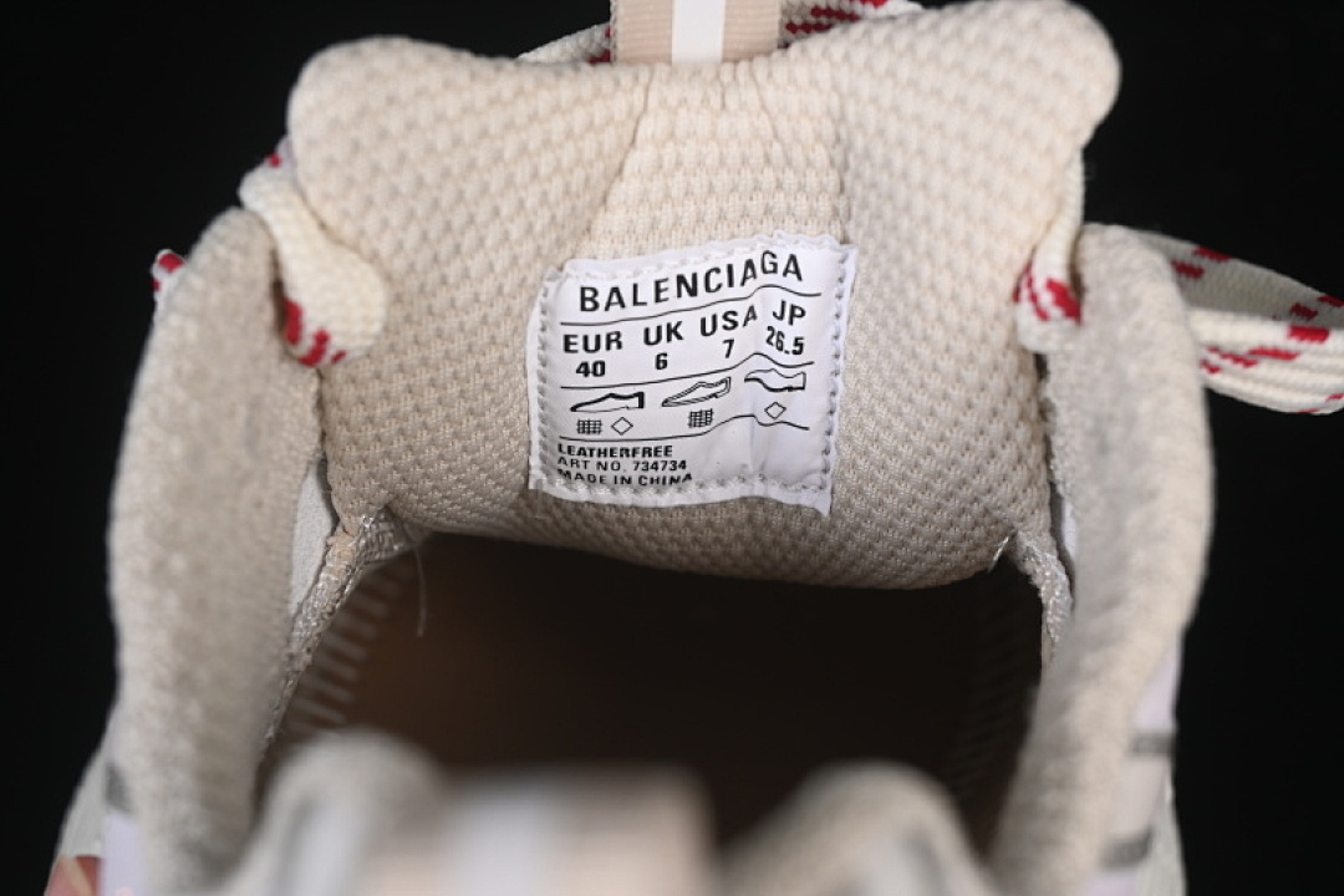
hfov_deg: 27.0
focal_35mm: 75
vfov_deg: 18.2
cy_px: 448
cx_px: 672
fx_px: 2800
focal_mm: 50
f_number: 7.1
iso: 160
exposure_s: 1/80
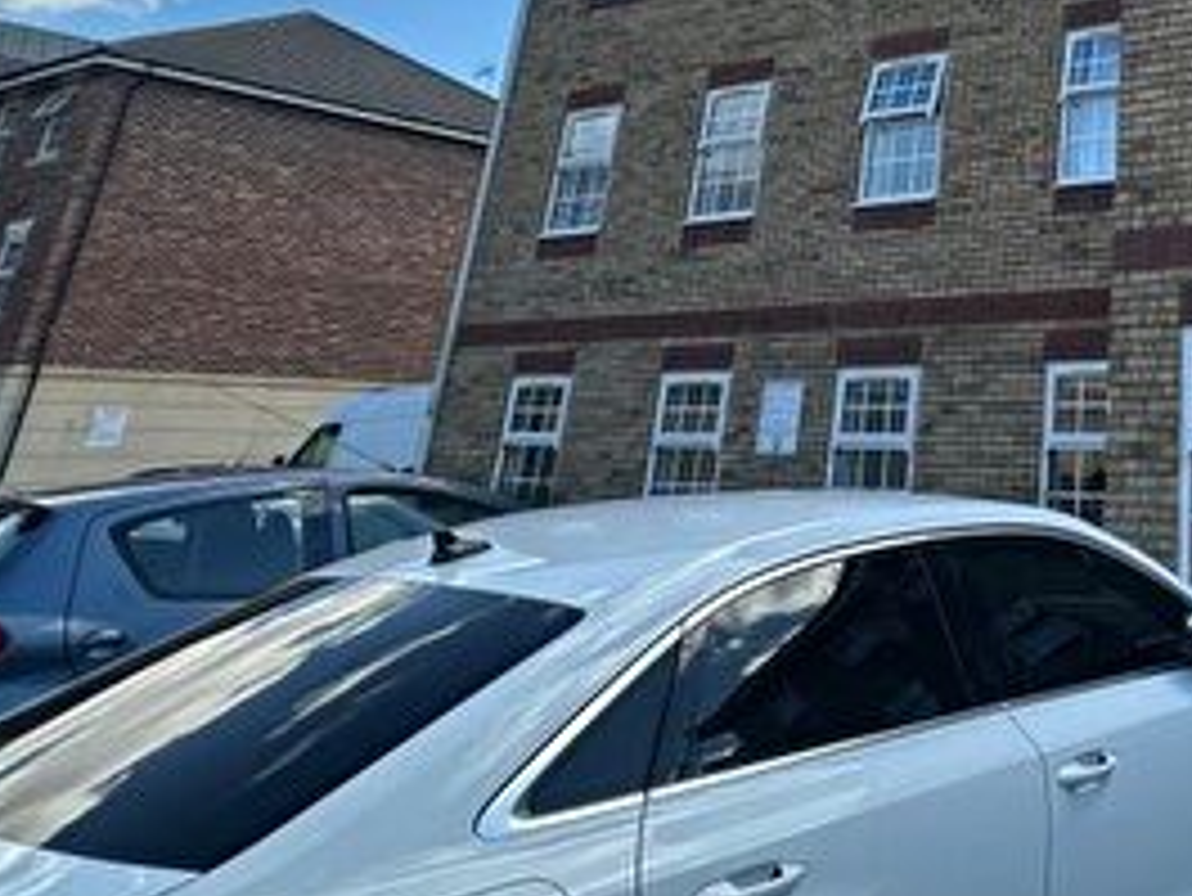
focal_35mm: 37
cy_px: -61
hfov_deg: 42.6
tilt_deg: +22.8
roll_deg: -0.9
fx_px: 1275
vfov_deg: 34.1
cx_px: 1214
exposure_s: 1/558
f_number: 2.2
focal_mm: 2.22
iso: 40
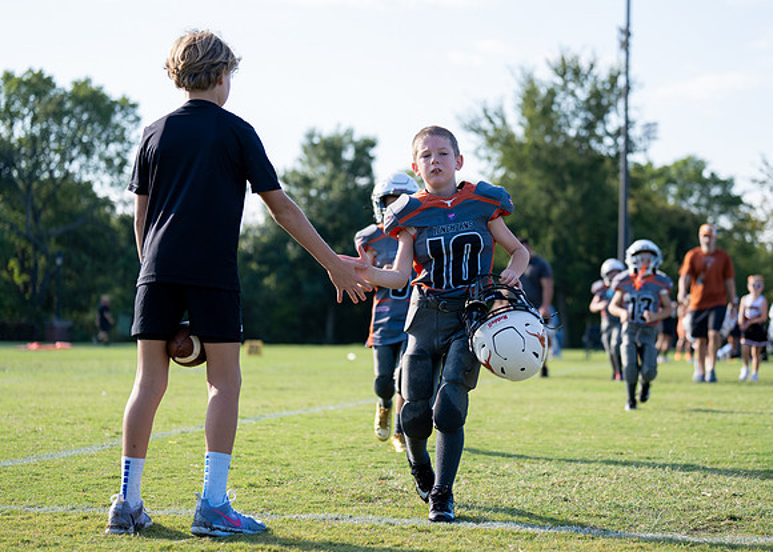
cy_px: 274
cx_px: 419
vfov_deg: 19.1
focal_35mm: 75
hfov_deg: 26.5
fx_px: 1638
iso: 250
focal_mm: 70
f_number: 2.8
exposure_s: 1/2000
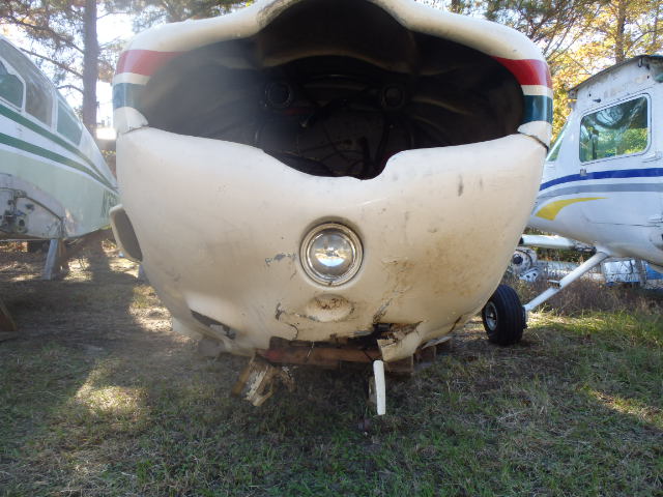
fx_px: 536
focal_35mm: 28
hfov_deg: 63.4
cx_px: 332
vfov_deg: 49.7
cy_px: 248
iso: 125
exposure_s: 1/100
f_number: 3.9
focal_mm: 5
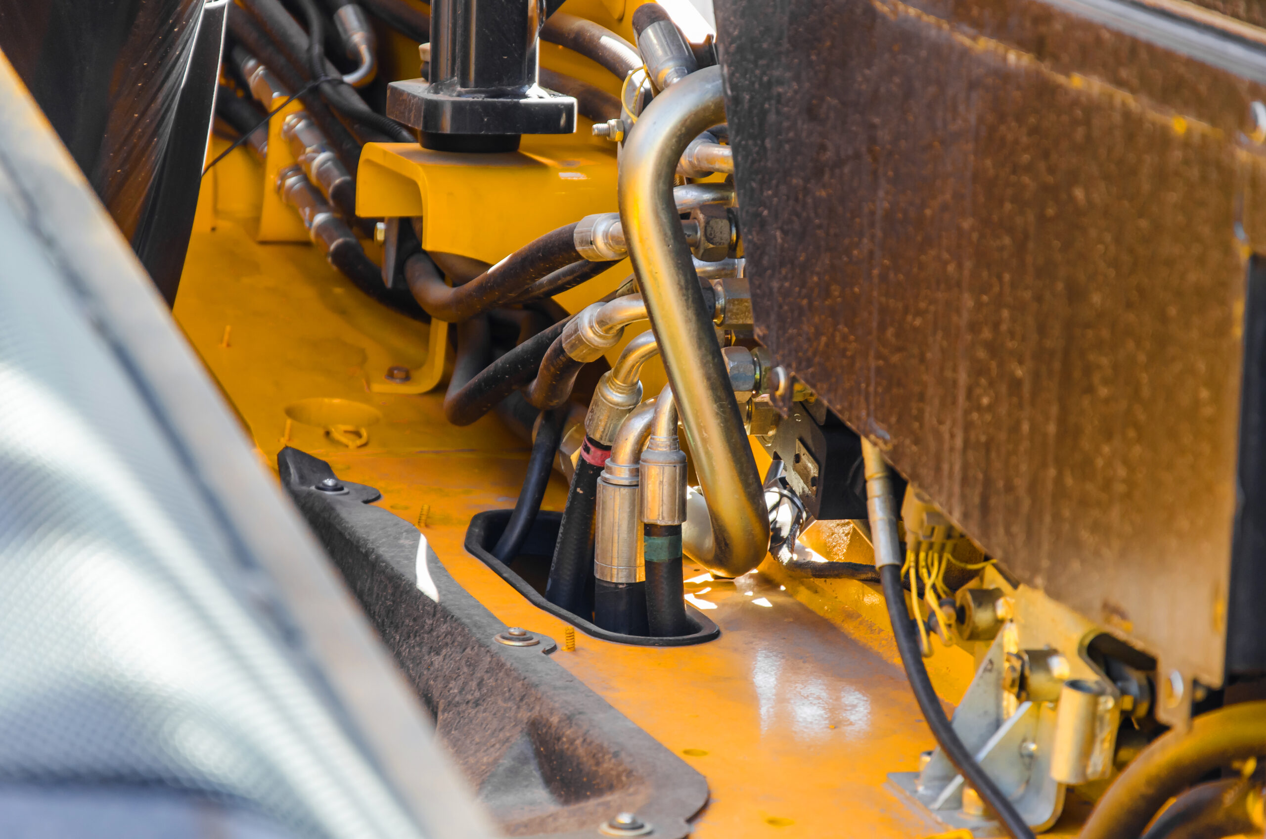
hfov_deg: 14.0
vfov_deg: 9.3
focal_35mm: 147
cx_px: 633
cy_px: 420
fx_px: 5159
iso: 200
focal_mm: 98
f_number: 5.6
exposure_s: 1/80
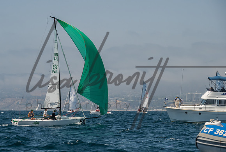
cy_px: 71
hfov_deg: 11.6
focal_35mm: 177
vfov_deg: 7.8
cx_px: 101
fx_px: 1117
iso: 640
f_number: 9
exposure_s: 1/640
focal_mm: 155
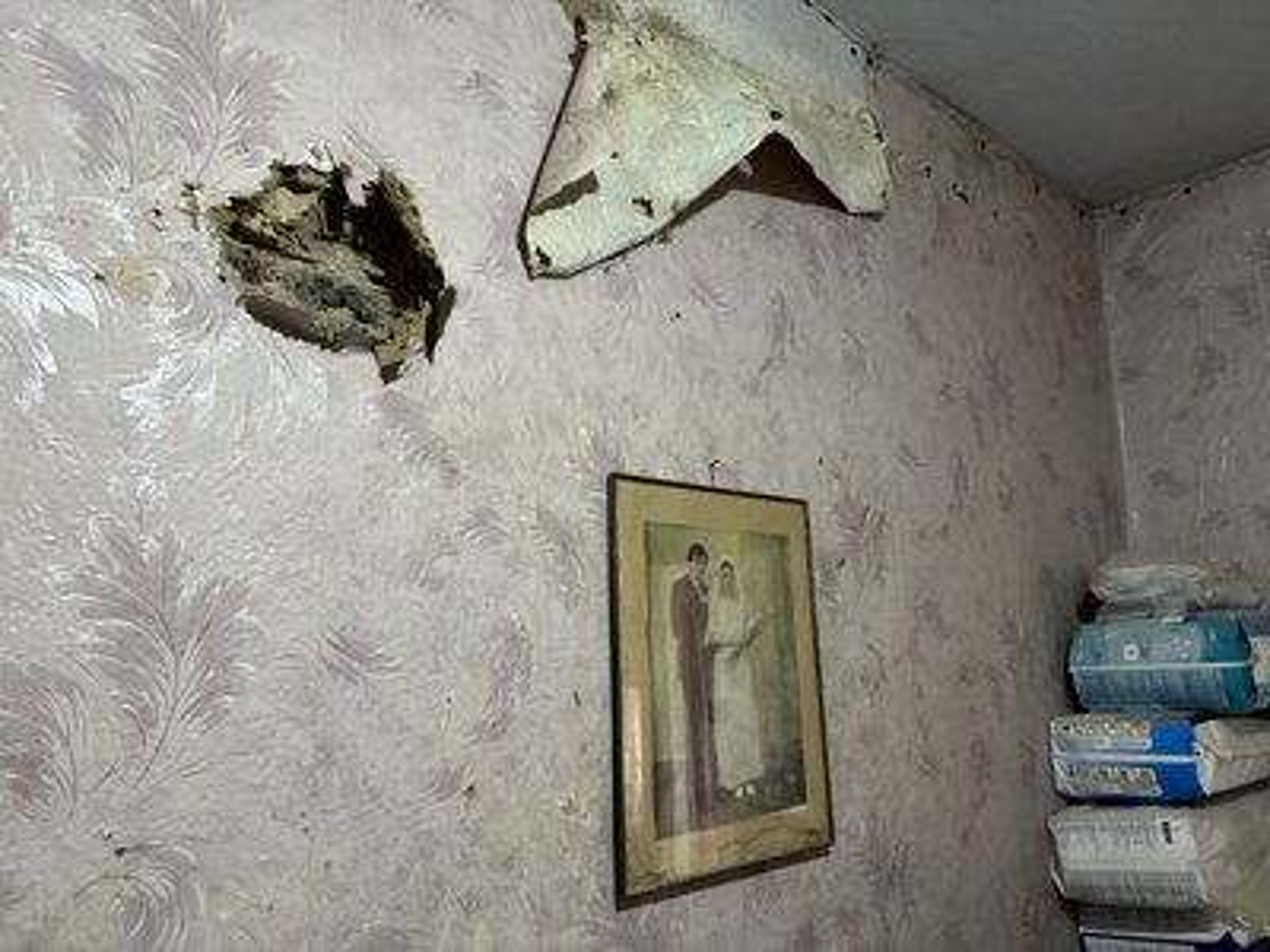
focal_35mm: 24
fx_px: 881
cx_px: 635
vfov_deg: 56.8
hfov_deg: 71.6
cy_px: 476
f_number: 1.78
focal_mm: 6.86
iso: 500
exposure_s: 1/50
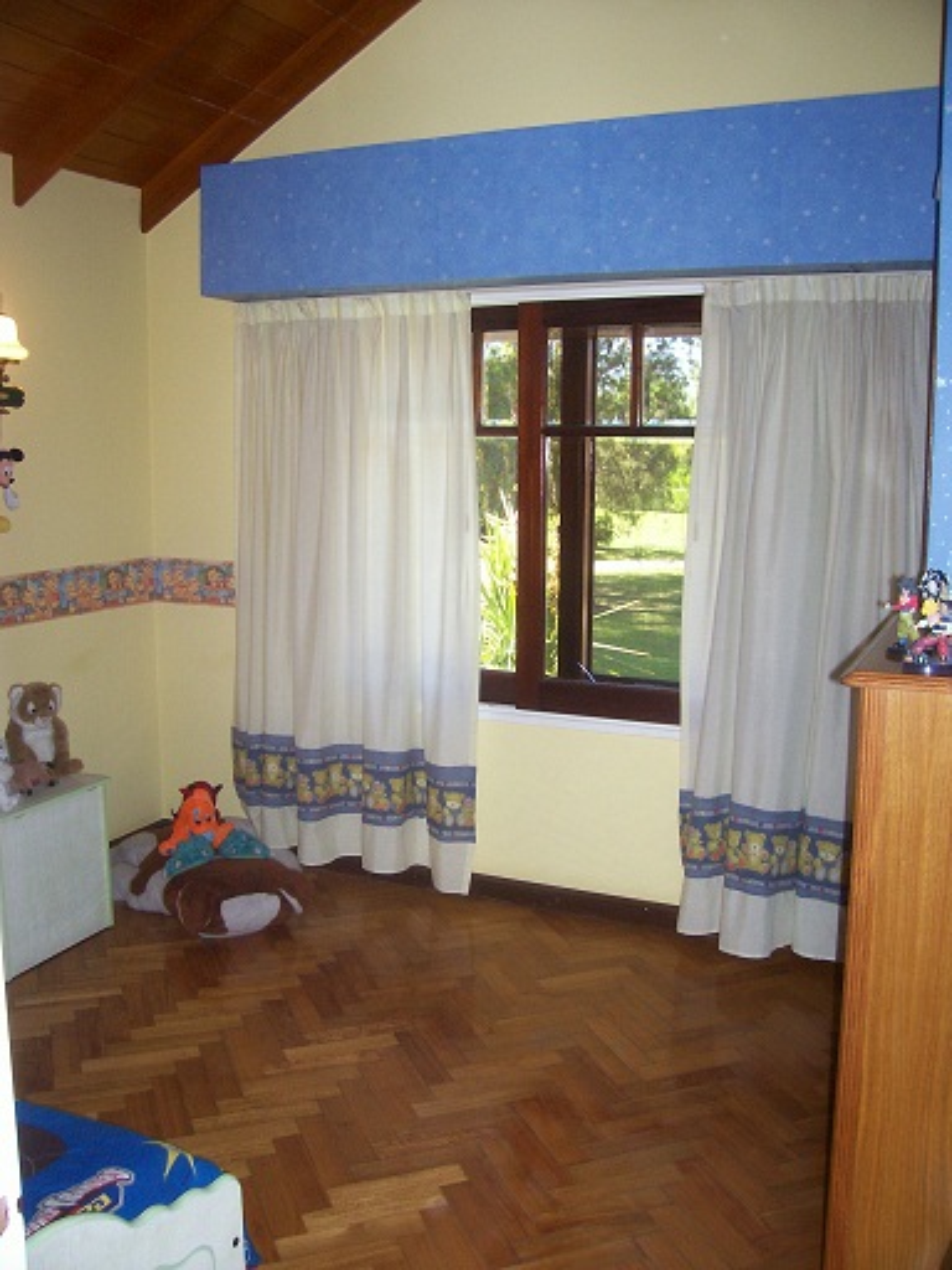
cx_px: 476
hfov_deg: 41.8
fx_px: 1247
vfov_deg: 54.0
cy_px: 635
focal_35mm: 34
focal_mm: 5.6
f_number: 2.7
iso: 140
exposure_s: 1/112
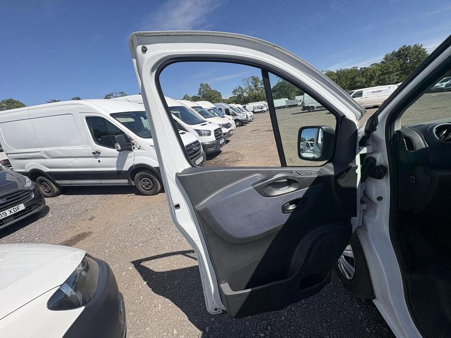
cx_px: 226
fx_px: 182
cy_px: 169
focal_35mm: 14
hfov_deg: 102.1
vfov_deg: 85.7
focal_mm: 2.22
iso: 50
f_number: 2.2
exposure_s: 1/1637
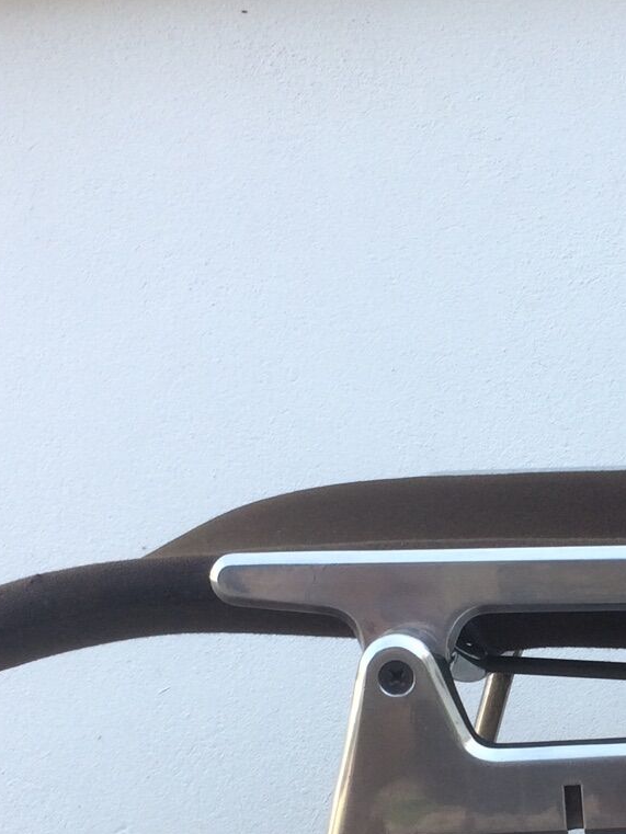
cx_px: 567
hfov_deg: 18.6
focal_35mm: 78
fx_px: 1880
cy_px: 679
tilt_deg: -10.8
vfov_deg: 24.6
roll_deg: +3.8
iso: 32
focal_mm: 4.15
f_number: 2.2
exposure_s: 1/183
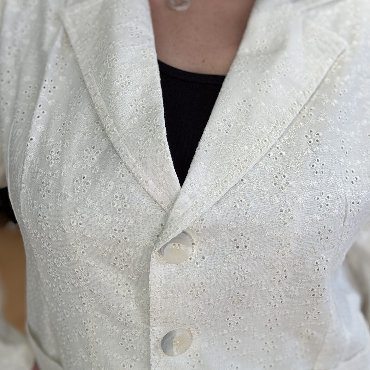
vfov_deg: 45.7
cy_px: 139
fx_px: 435
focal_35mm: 36
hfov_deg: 46.0
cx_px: 183
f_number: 1.9
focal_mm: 2.69
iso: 25
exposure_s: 1/100
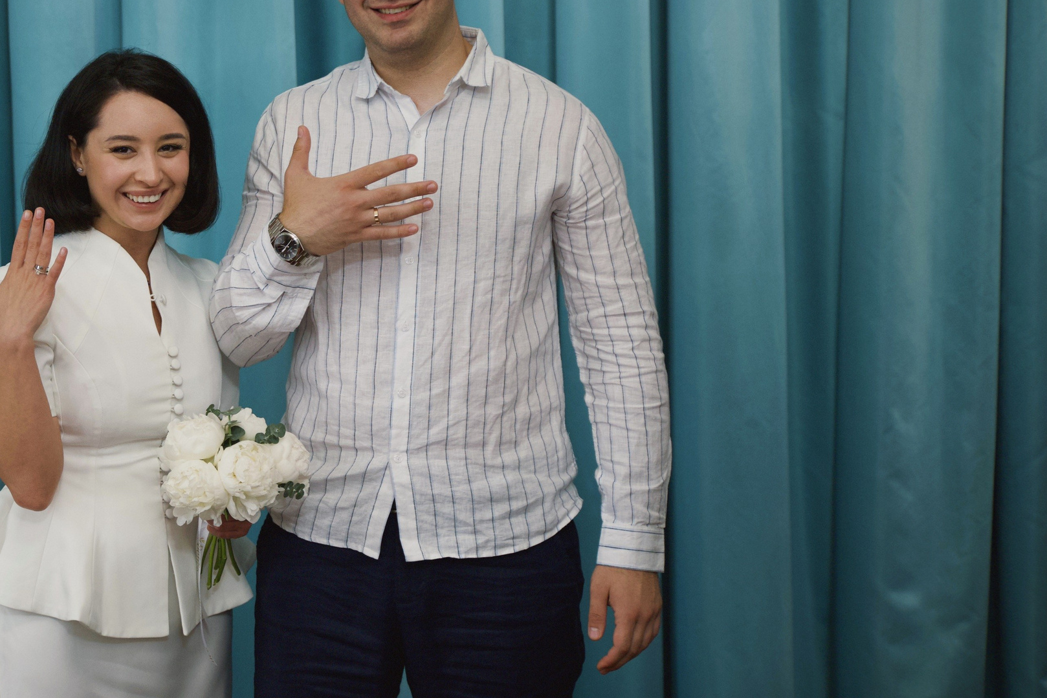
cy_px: 297
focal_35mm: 87
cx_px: 274
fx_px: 2530
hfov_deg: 23.2
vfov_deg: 15.7
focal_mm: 55
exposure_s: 1/125
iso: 1600
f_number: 2.8
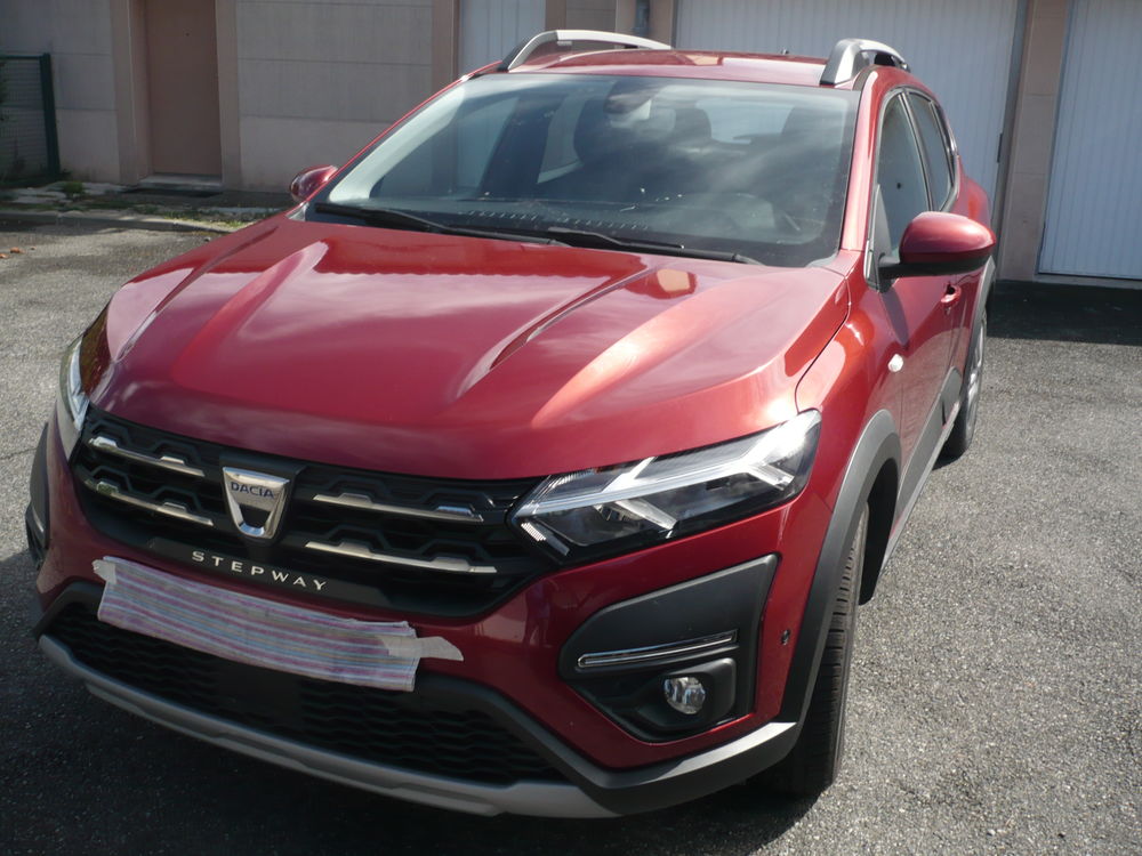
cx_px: 571
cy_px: 428
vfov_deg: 40.7
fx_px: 1155
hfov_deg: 52.6
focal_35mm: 35
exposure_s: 1/125
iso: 100
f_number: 8
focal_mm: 5.8
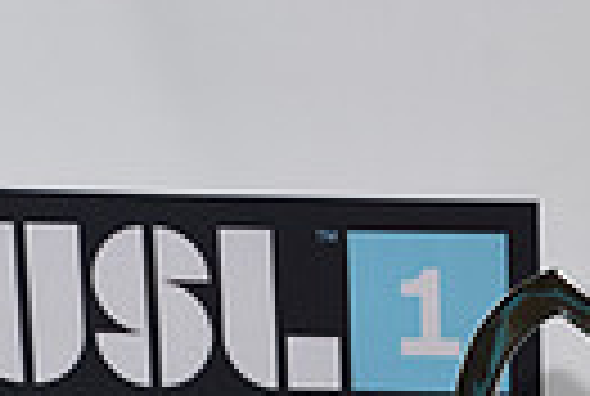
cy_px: 848
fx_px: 3335
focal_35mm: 203
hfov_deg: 9.8
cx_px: 932
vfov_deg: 6.6
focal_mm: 46
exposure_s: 1/60
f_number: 5.6
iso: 400
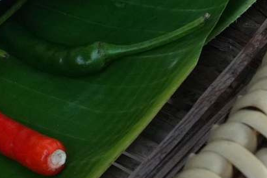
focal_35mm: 252
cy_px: -135
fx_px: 1869
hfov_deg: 7.6
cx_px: -404
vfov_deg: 5.4
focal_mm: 48
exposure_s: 1/80
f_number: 8
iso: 2000
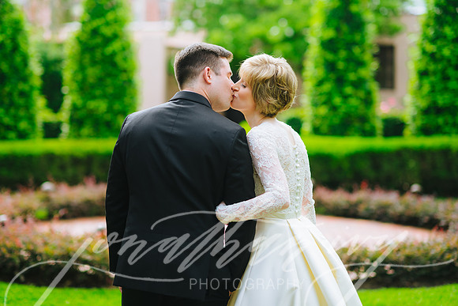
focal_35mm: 90
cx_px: 215
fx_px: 1146
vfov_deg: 15.2
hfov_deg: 22.6
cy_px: 144
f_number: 2
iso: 100
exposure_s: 1/500
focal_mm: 85
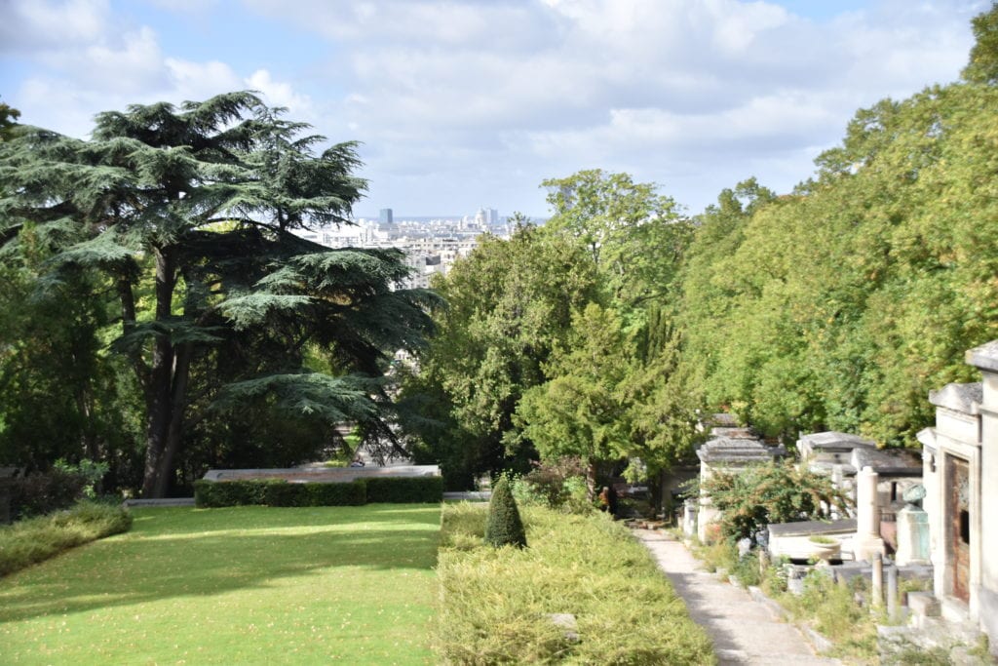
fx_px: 1331
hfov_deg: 41.1
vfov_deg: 28.1
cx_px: 499
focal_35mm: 48
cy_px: 333
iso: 200
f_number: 4.2
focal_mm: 32
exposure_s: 1/1000
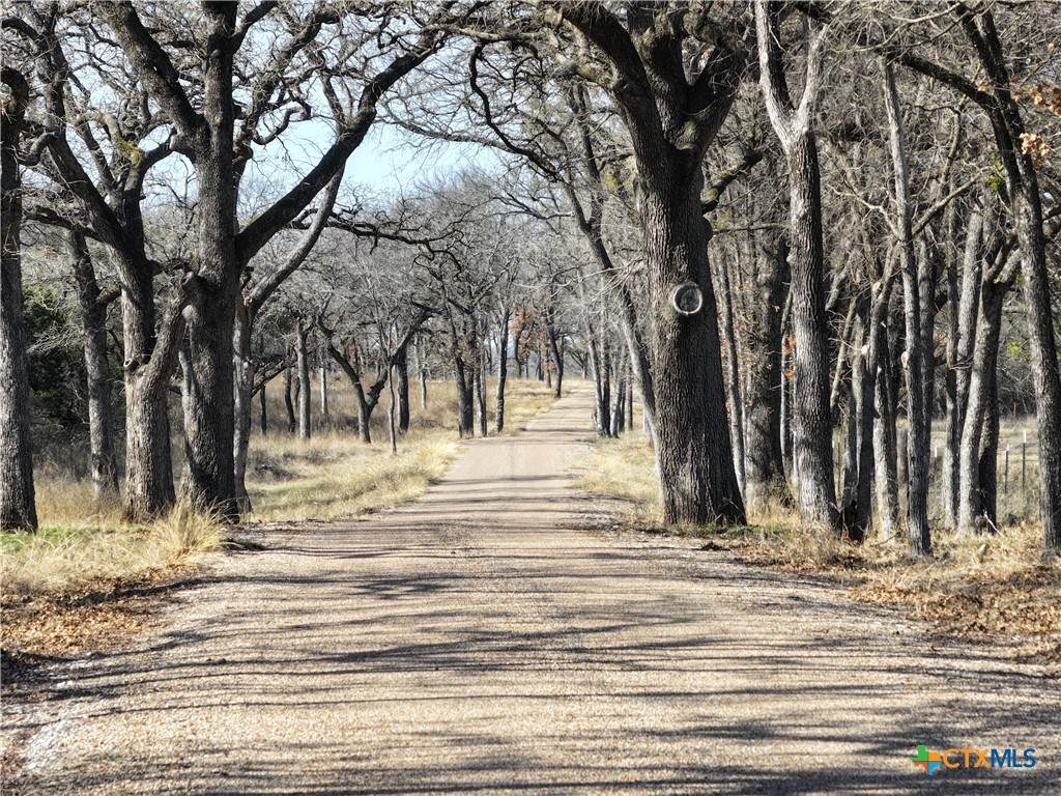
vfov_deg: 8.9
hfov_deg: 11.9
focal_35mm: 166
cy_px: 398
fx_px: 5088
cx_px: 530
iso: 100
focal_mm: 30.71
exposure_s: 1/15
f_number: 3.4
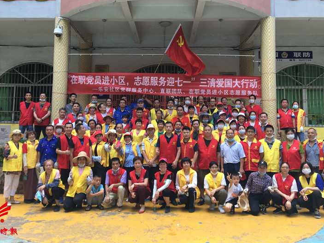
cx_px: 159
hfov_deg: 55.4
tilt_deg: +7.2
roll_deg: -0.7
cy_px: 108
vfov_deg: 42.9
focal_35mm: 33
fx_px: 309
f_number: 2.2
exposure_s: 1/101
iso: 25
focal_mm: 4.15
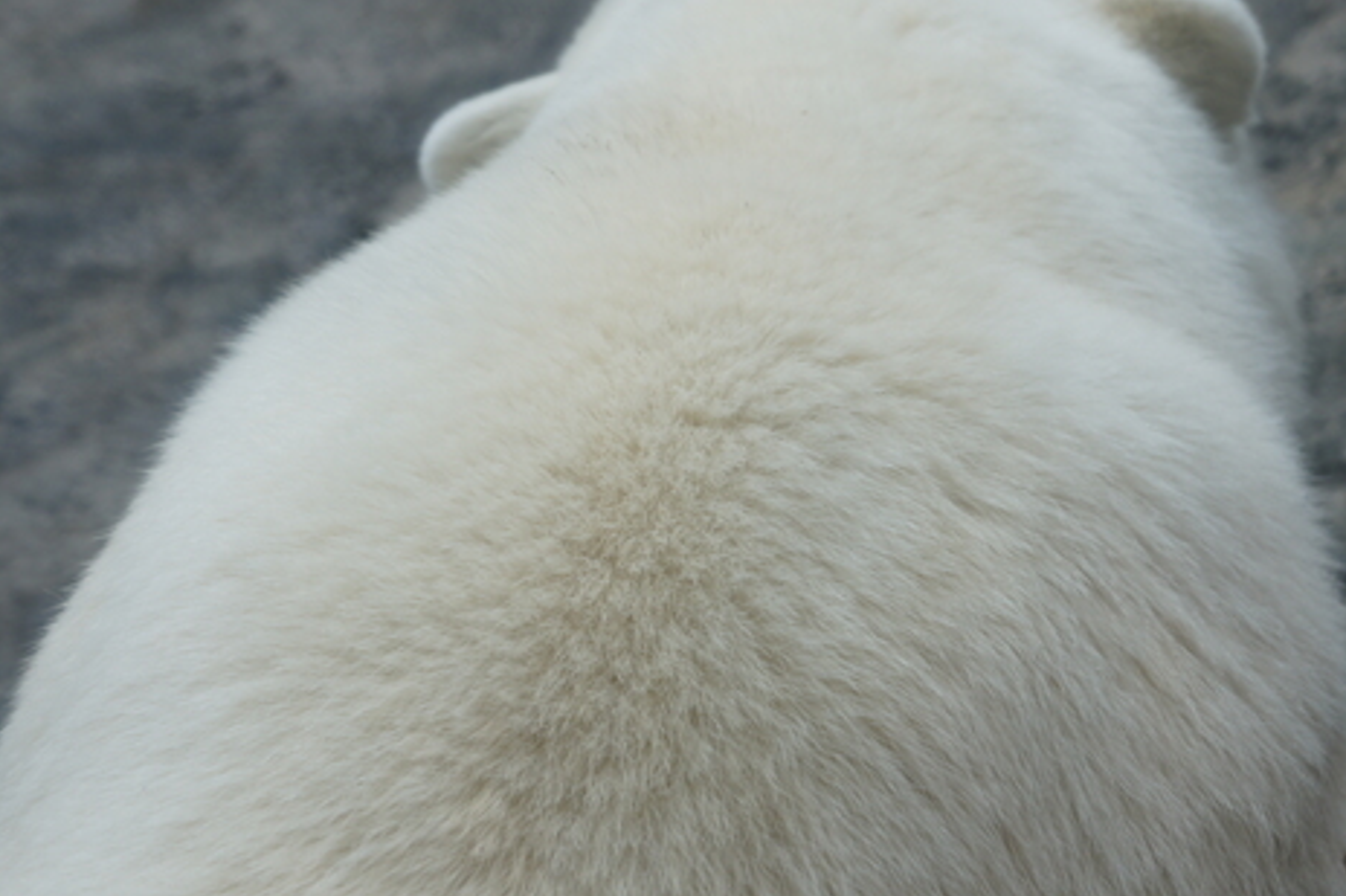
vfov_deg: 12.8
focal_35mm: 107
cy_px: 320
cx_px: 751
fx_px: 3986
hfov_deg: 19.2
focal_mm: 55
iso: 200
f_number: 5.6
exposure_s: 1/125
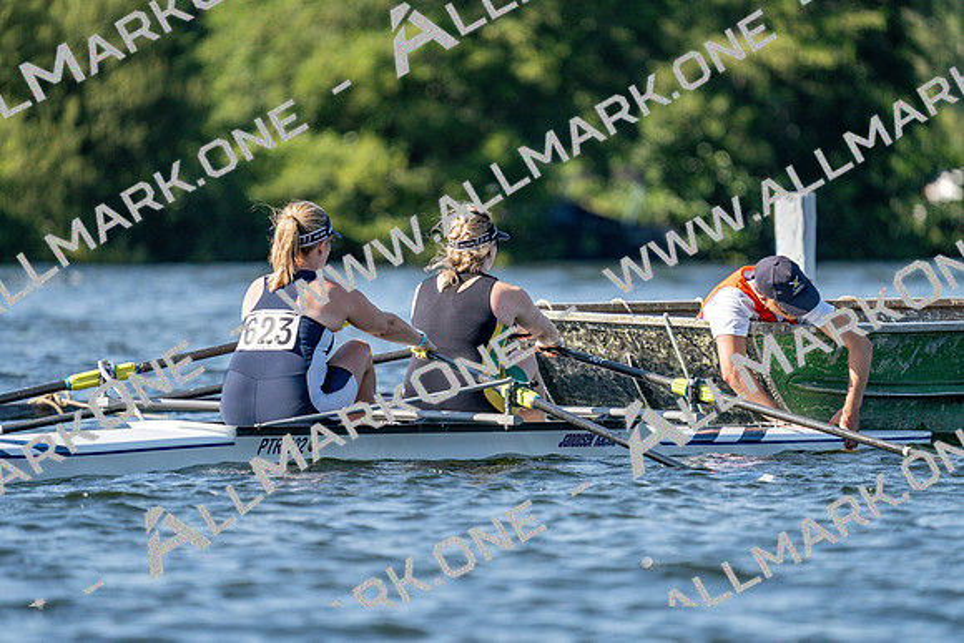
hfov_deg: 4.3
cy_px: 322
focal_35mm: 478
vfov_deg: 2.9
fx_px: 12802
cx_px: 482
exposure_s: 1/1600
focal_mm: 478
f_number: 6.3
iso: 400
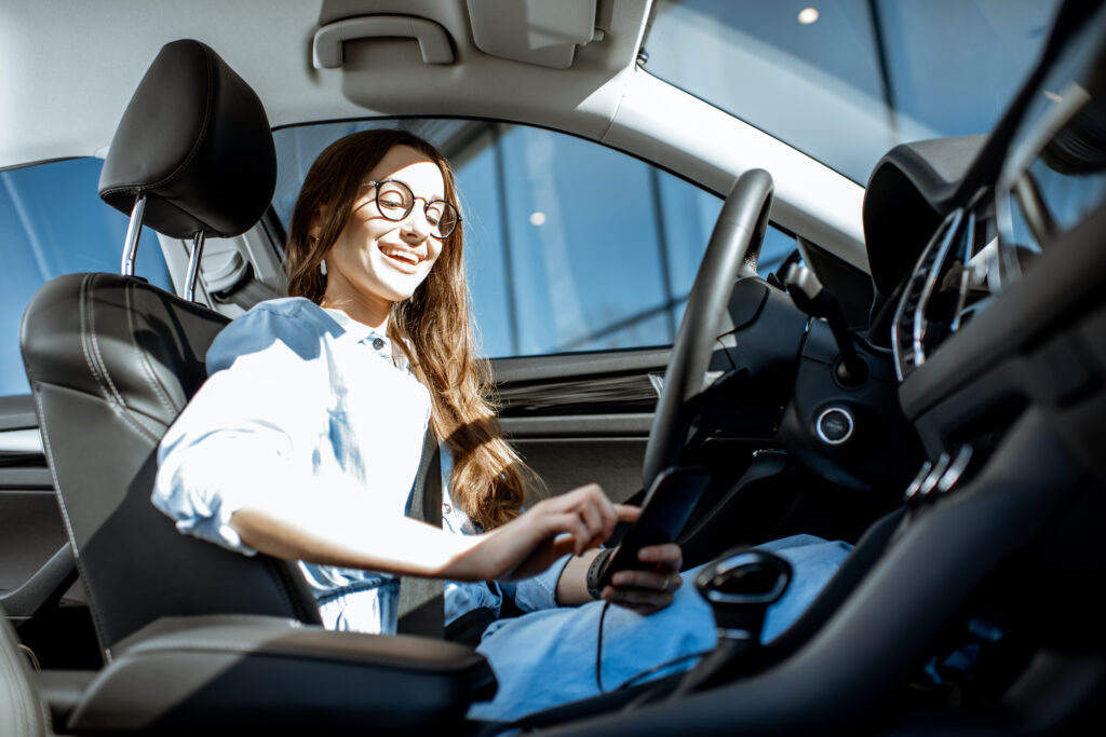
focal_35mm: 35
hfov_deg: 54.4
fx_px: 1075
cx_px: 553
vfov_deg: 37.9
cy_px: 368
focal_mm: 35
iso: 31
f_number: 2.2
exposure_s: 1/200
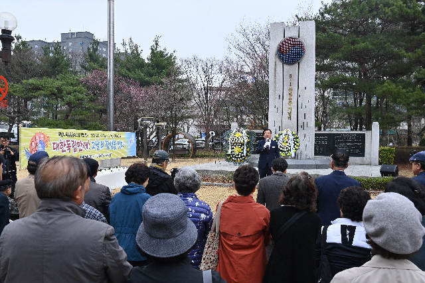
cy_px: 142
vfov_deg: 37.9
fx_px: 413
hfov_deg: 54.4
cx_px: 212
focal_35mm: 35
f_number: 9
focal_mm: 35
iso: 800
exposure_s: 1/250
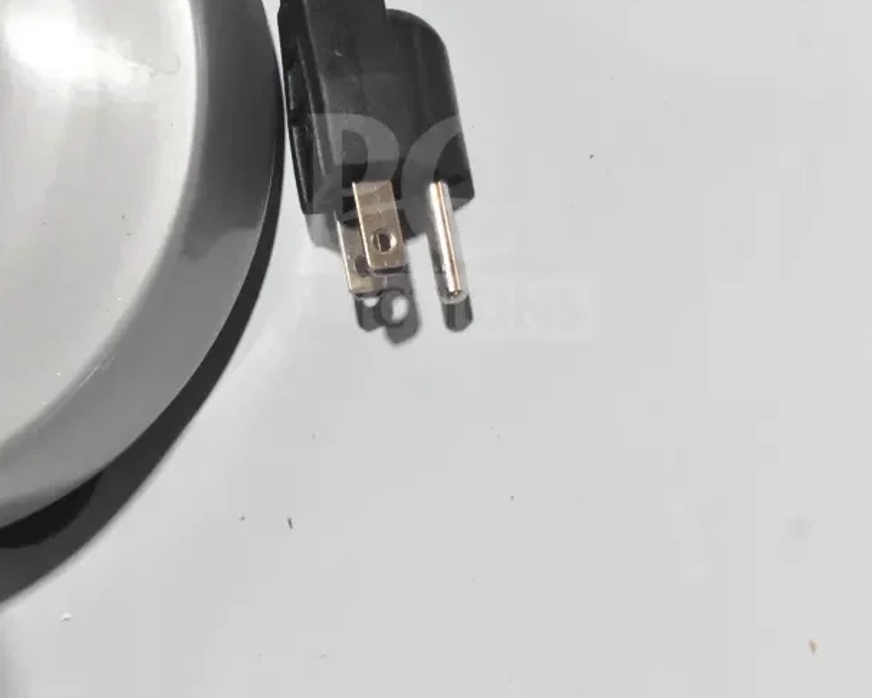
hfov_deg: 16.5
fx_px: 3013
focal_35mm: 117
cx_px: 435
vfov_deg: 13.2
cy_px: 228
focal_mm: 55
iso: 6400
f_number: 9
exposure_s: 1/320
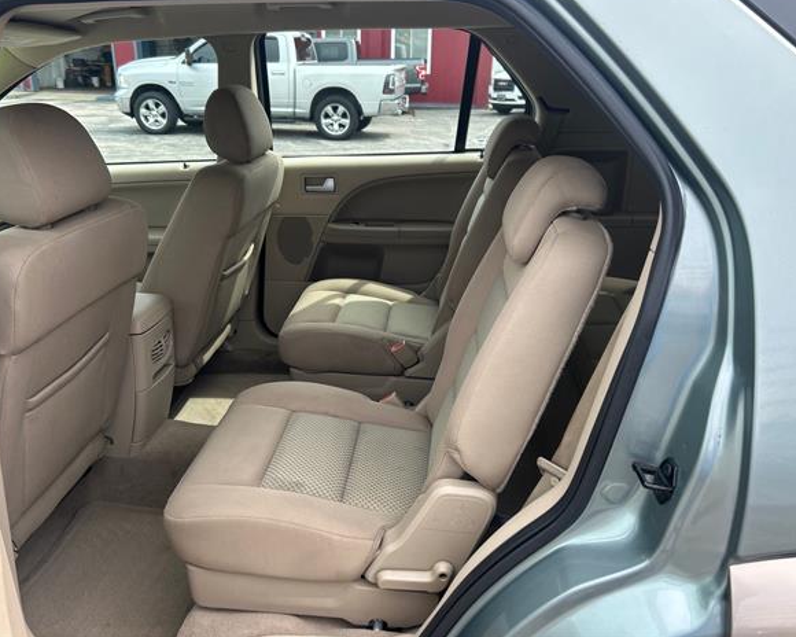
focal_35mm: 28
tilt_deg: -21.3
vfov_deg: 51.5
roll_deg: -1.2
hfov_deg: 62.2
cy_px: 310
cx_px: 405
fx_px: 660
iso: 50
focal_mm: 5.7
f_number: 1.5
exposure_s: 1/827
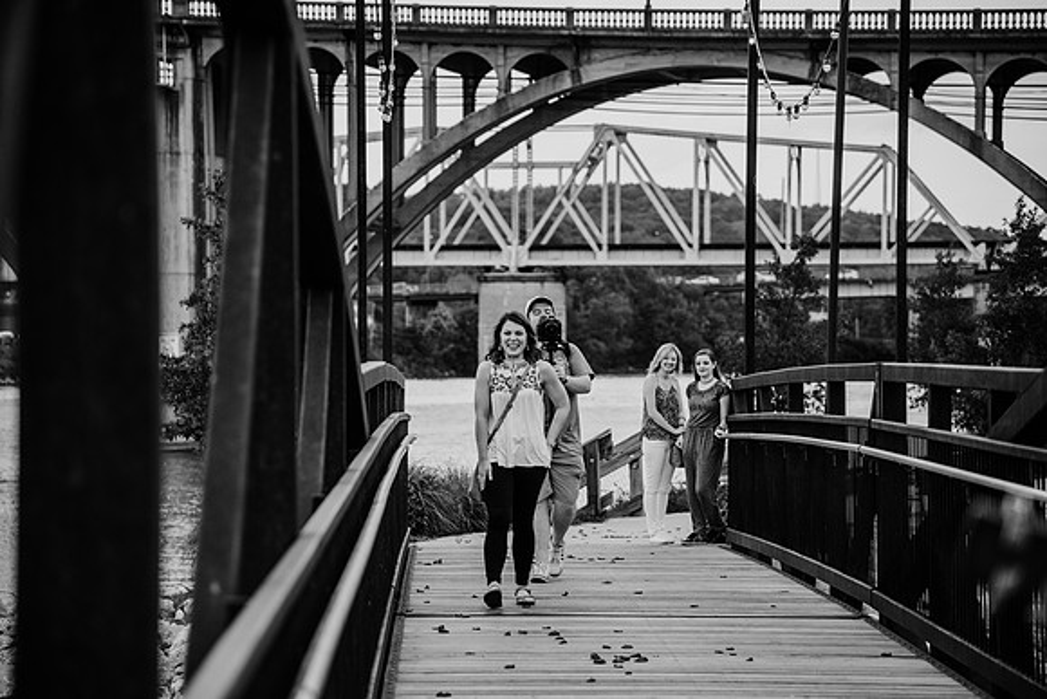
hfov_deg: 17.1
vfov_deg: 11.4
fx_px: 3491
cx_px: 524
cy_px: 350
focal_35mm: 120
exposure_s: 1/640
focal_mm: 120
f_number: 4
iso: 400
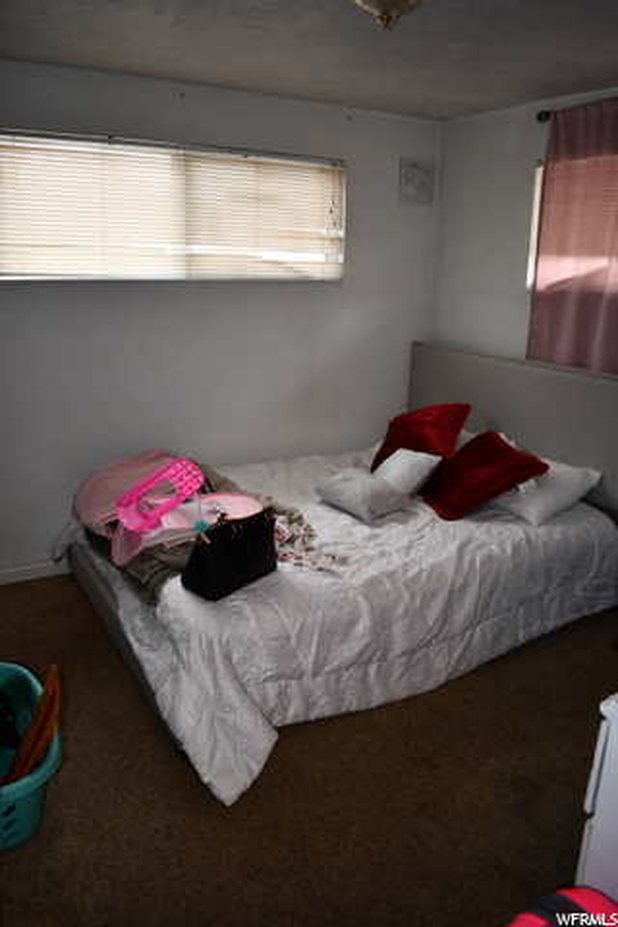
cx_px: 309
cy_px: 464
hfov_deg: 47.9
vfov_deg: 67.4
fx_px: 695
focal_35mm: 27
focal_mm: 18
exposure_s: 1/60
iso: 400
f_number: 3.5
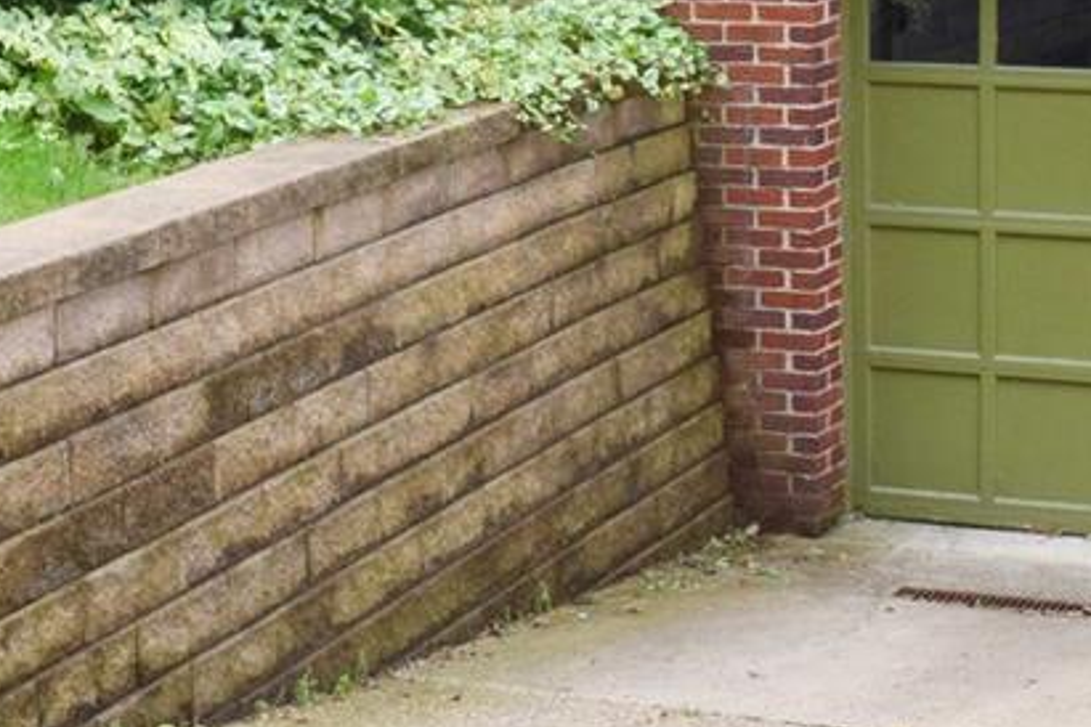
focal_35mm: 105
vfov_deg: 12.9
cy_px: 44
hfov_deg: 19.3
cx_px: 807
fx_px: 3182
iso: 1600
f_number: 25
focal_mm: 36
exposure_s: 1/200
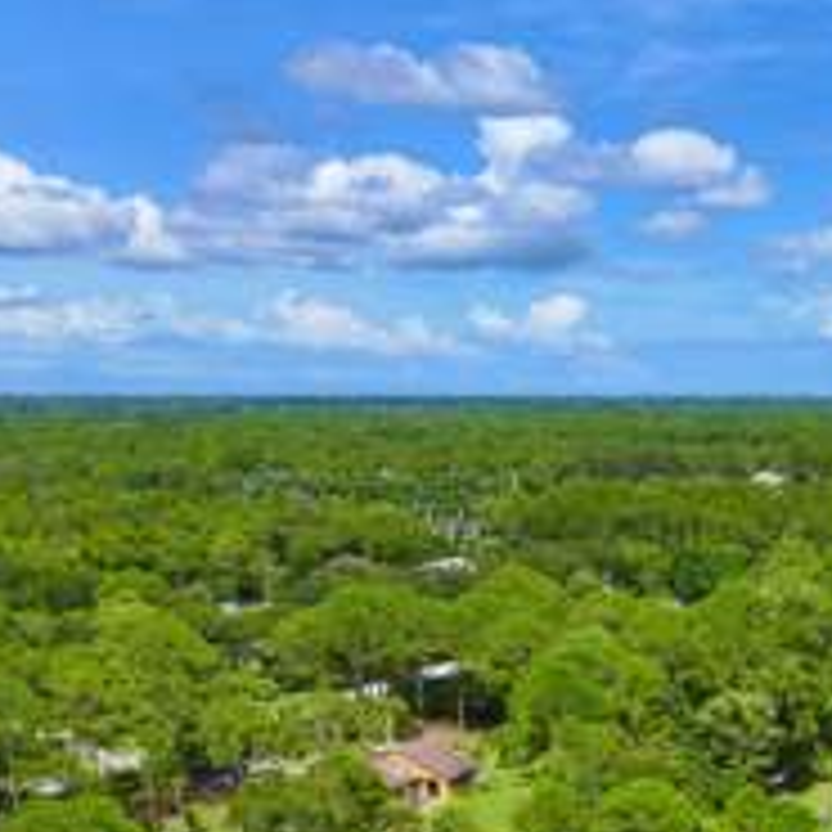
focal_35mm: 55
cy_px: 767
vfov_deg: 29.6
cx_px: 890
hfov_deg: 28.5
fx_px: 1496
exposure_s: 1/2000
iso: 100
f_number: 2.8
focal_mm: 12.29
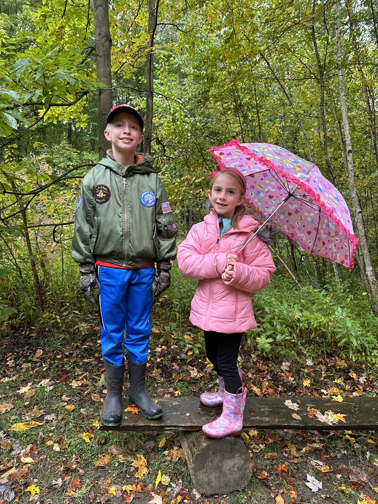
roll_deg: -2.5
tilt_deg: -9.3
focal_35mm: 24
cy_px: 252
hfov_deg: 56.8
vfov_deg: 71.6
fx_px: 349
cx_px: 189
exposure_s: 1/121
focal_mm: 6.86
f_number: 1.78
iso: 125
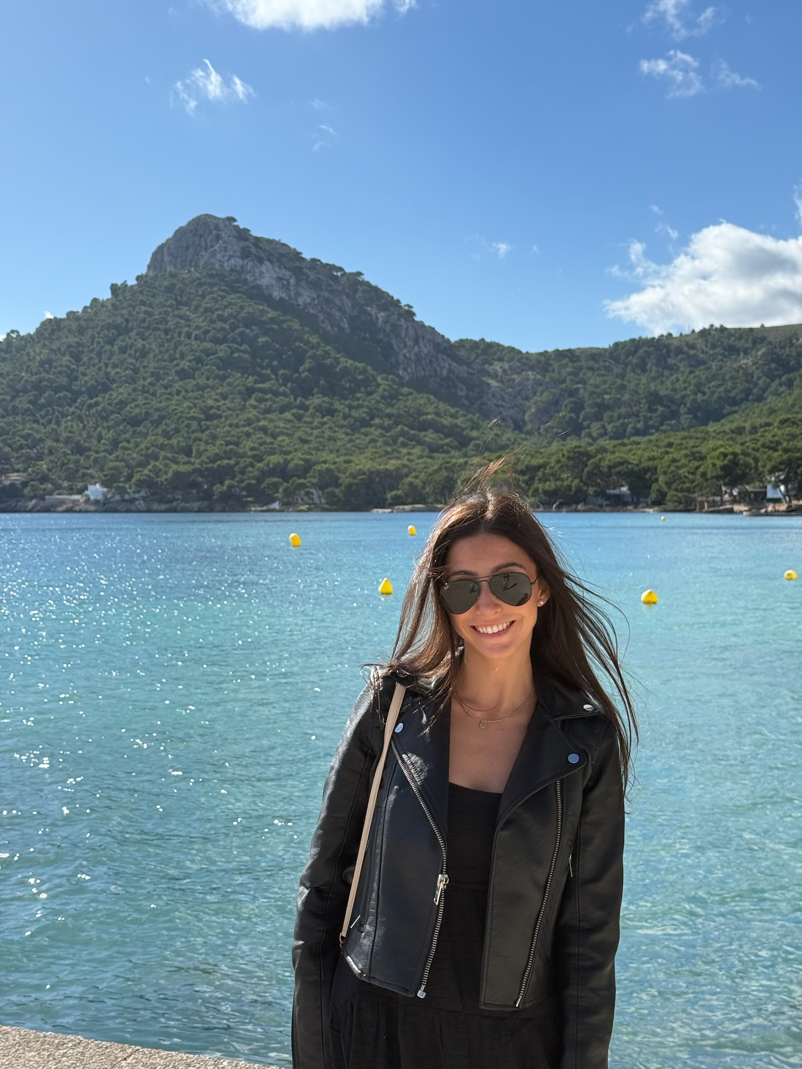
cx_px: 401
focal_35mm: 48
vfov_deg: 39.7
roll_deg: +0.0
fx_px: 1483
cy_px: 534
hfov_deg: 30.3
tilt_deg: -0.5
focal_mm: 6.76
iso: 64
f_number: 1.78
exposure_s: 1/4878
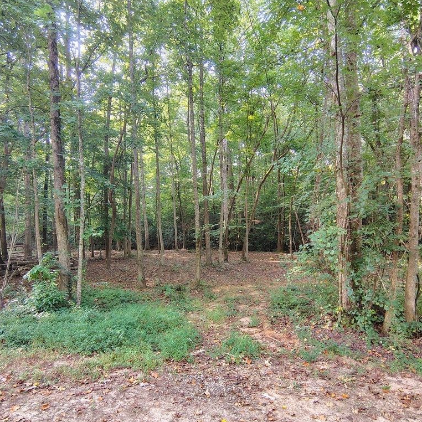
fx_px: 262
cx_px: 212
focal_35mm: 19
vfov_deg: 77.4
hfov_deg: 77.7
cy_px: 234
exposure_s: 1/60
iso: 454
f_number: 2.2
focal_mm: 2.13
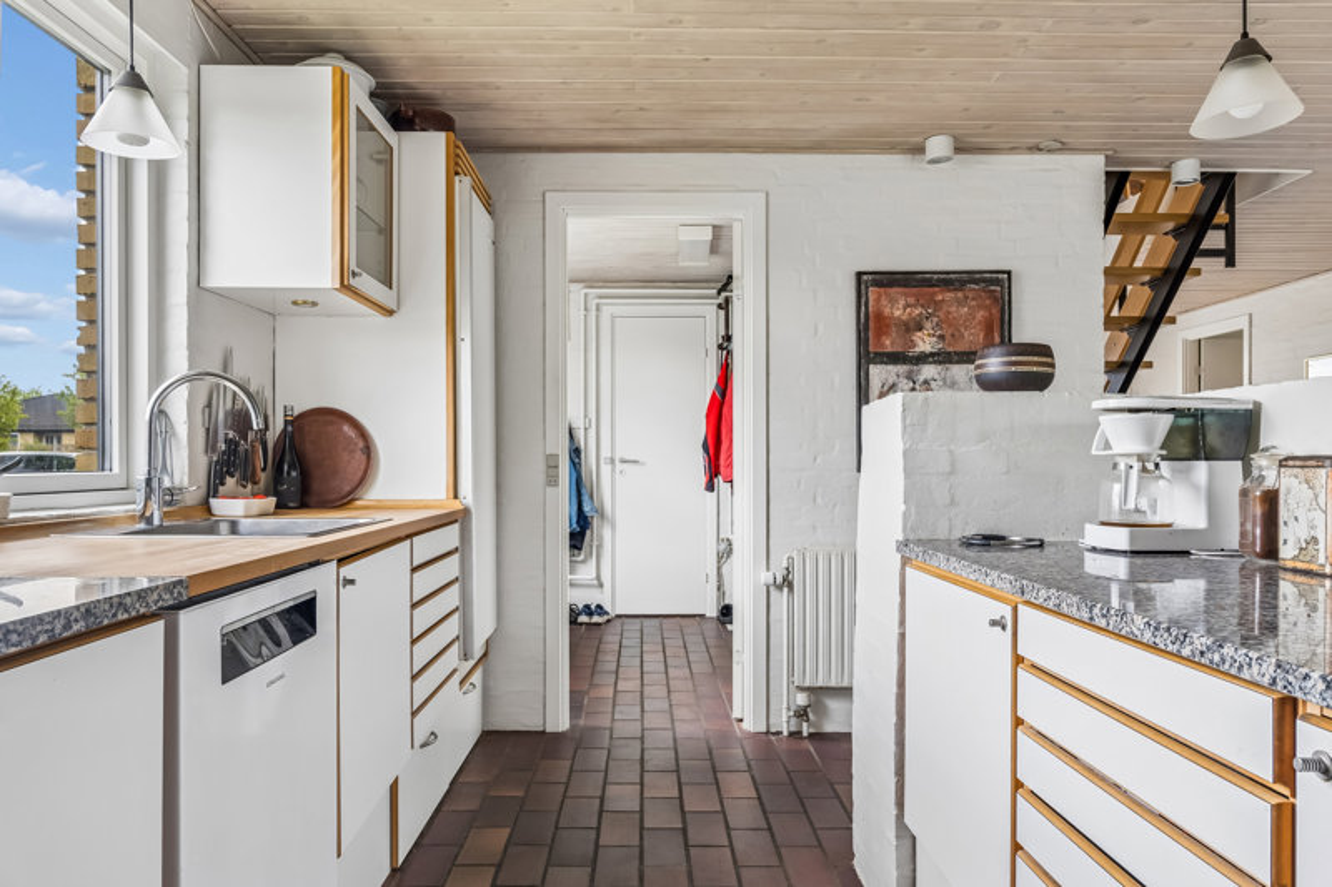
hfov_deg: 72.1
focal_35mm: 25
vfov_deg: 51.7
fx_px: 916
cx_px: 666
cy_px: 444
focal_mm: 16.5
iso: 200
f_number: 8
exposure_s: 1/8
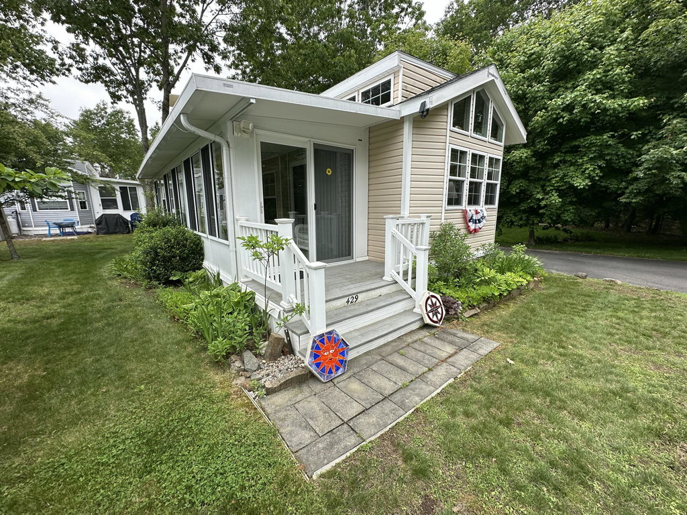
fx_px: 278
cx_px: 344
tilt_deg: -10.7
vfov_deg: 85.7
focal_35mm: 14
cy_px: 258
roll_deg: +0.9
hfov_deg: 102.1
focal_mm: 2.22
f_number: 2.2
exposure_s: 1/99
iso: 40
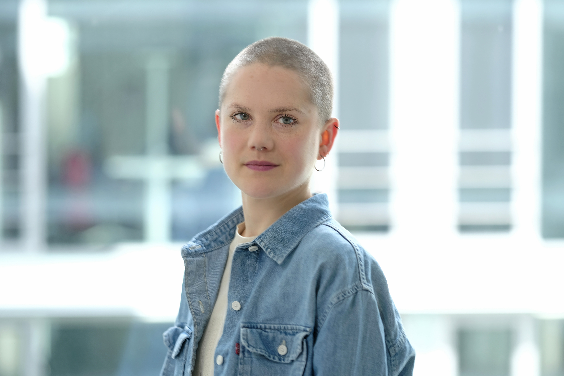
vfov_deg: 10.2
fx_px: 2115
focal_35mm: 135
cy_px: 188
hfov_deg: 15.2
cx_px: 282
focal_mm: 90
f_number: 2.2
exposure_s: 1/125
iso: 160
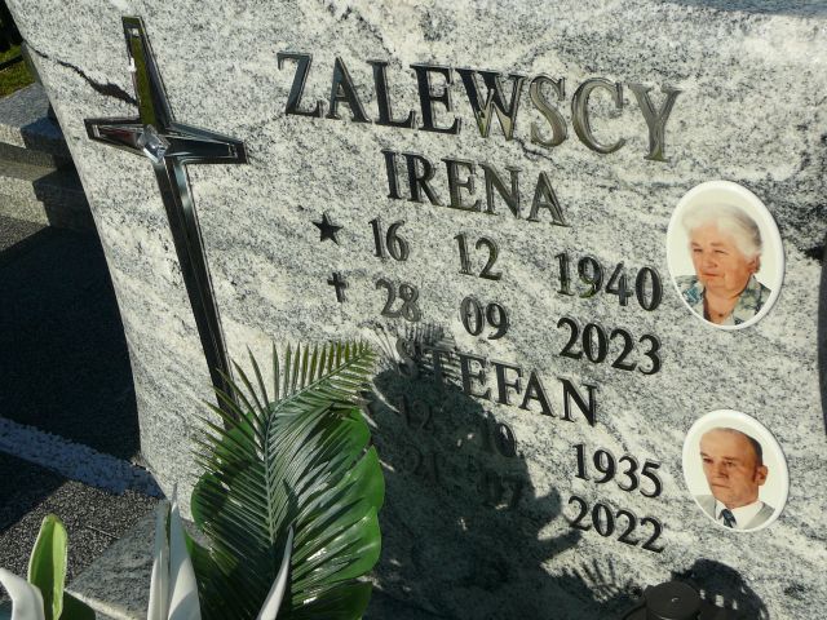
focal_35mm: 49
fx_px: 1171
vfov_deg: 29.7
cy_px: 310
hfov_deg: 38.9
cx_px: 414
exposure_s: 1/640
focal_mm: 7.3
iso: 80
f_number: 5.6
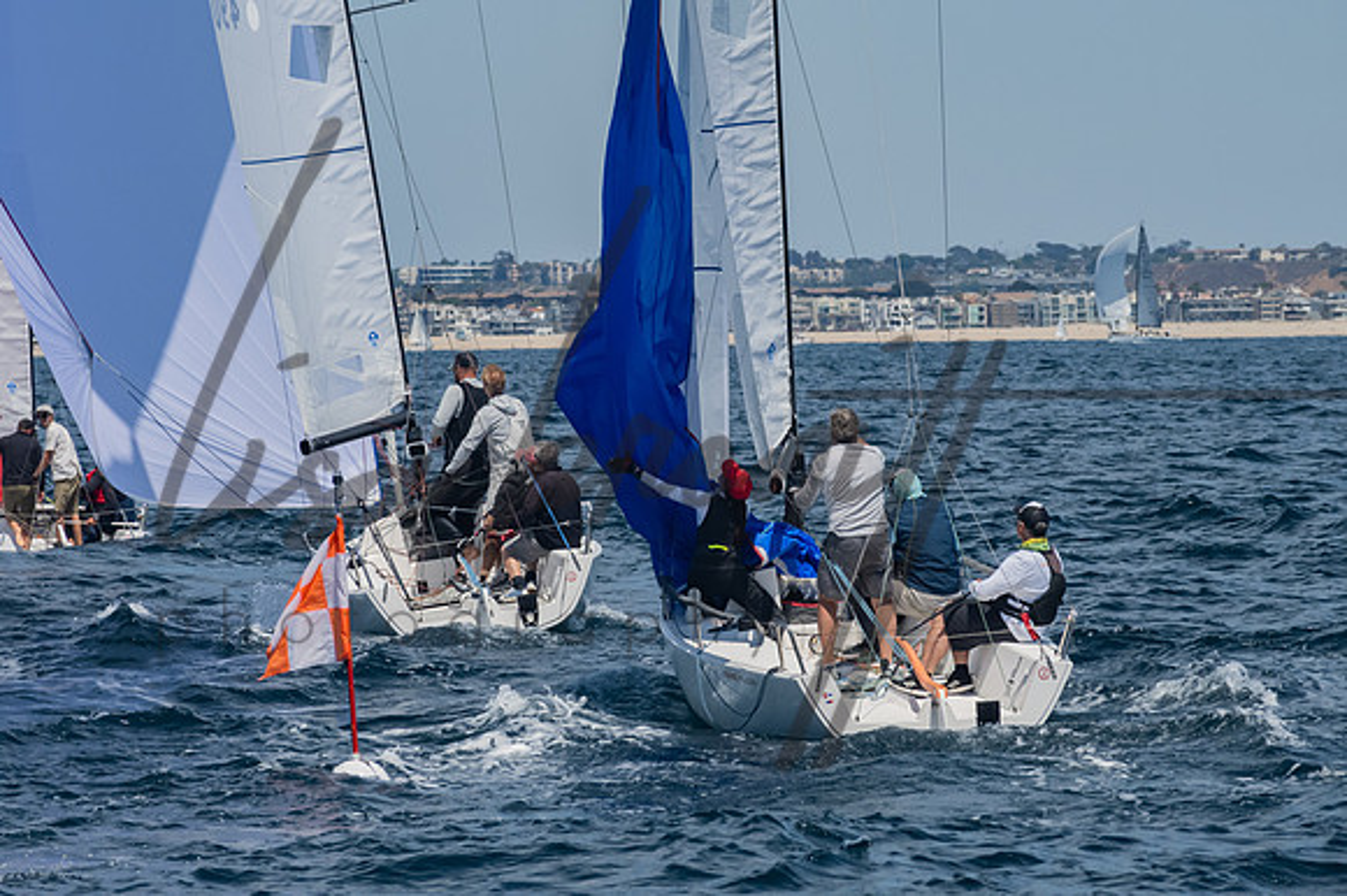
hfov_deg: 7.2
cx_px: 674
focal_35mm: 285
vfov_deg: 4.8
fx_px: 10657
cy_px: 448
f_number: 14
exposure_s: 1/1000
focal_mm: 190
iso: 640
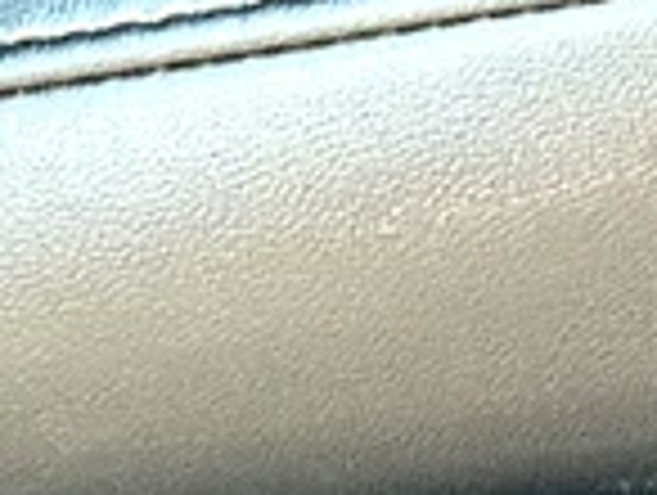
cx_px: 490
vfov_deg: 6.1
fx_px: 4544
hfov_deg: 8.3
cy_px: 799
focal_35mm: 239
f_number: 1.78
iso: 50
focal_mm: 6.86
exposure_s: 1/78
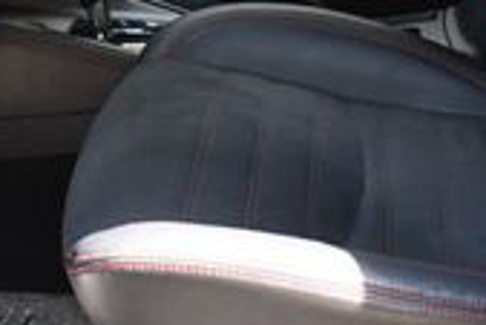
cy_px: -124
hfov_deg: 20.0
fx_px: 1378
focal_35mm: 102
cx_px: 239
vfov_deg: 12.9
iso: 500
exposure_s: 1/250
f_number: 3.5
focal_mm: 18
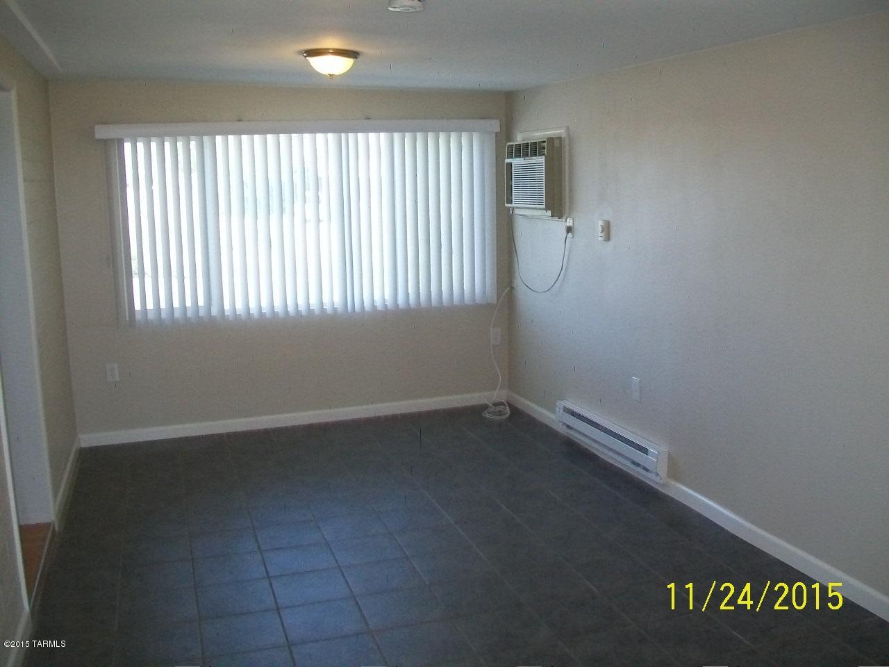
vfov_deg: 41.8
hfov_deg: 54.0
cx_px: 444
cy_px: 334
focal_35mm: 34
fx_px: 873
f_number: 2.7
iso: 160
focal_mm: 6.1
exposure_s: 1/100
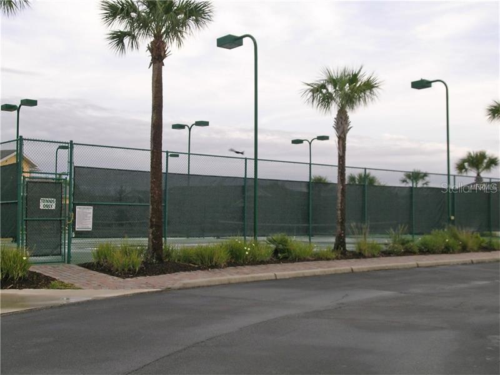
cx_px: 250
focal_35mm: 50
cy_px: 188
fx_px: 722
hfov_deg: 38.2
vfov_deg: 29.1
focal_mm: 10.3
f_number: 5.4
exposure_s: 1/129
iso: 50
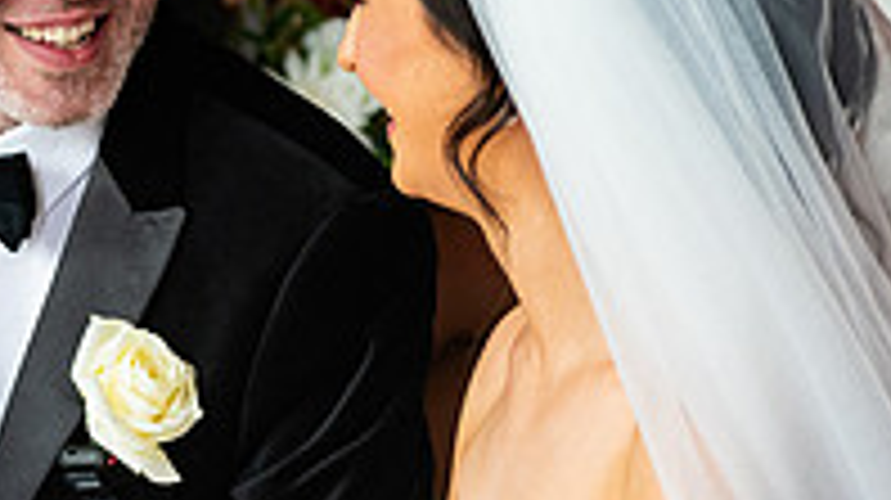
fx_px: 5075
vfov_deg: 5.6
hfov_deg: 10.0
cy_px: 259
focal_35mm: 215
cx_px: 94
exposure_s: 1/160
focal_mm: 70
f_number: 3.5
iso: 800
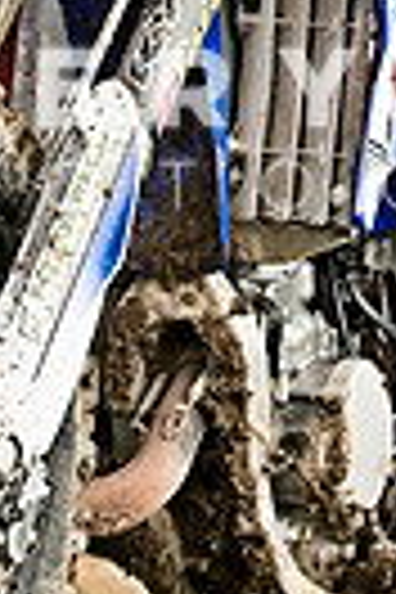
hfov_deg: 3.4
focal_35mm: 400
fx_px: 6599
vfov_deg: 5.1
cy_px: -256
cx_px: 436
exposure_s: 1/1600
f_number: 2.8
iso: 500
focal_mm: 78
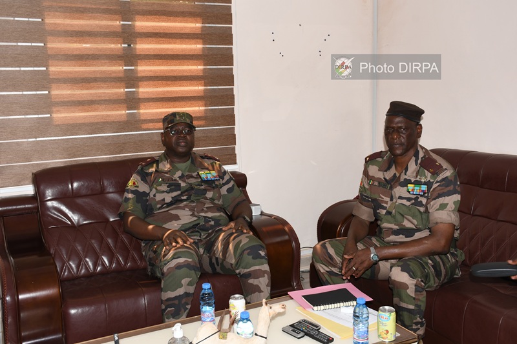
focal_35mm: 36
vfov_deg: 36.9
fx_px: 517
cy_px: 172
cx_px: 258
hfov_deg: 53.1
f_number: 7.1
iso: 400
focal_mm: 24
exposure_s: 1/125
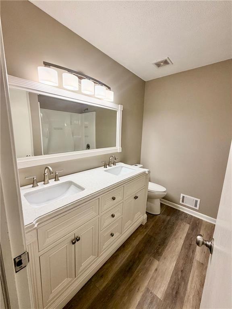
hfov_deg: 85.7
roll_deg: -1.0
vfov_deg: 102.1
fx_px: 125
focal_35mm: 14
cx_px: 116
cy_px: 154
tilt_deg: -10.0
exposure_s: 1/120
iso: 160
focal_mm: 2.22
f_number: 2.2
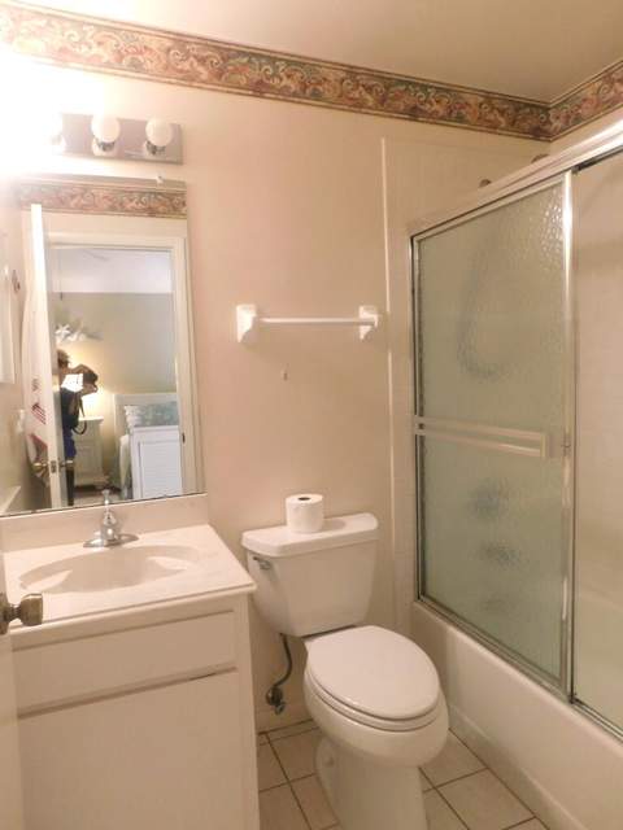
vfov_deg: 73.9
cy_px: 415
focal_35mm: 23
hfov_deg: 58.9
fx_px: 552
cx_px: 312
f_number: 3
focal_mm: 4
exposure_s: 1/13
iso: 400
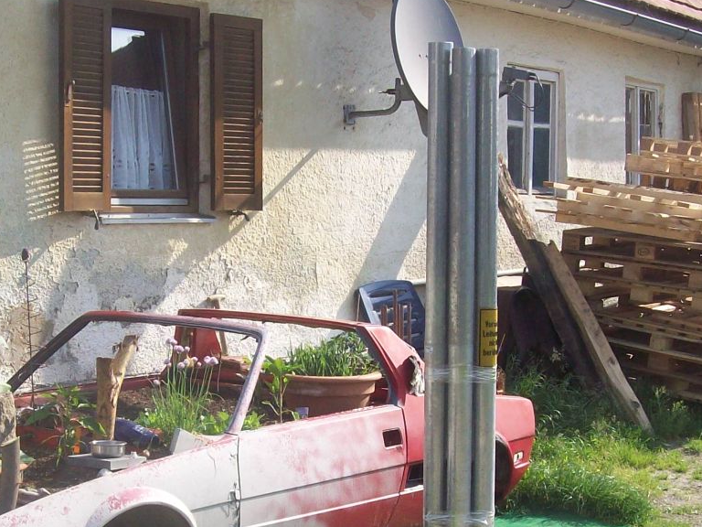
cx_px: 272
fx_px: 1521
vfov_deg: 19.4
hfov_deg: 25.9
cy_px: 419
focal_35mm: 75
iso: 80
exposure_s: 1/302
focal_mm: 6
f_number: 4.8
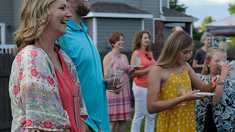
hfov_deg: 29.7
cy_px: 63
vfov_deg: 17.0
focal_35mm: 71
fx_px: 443
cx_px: 127
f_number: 5
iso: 400
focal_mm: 50
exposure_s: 1/320
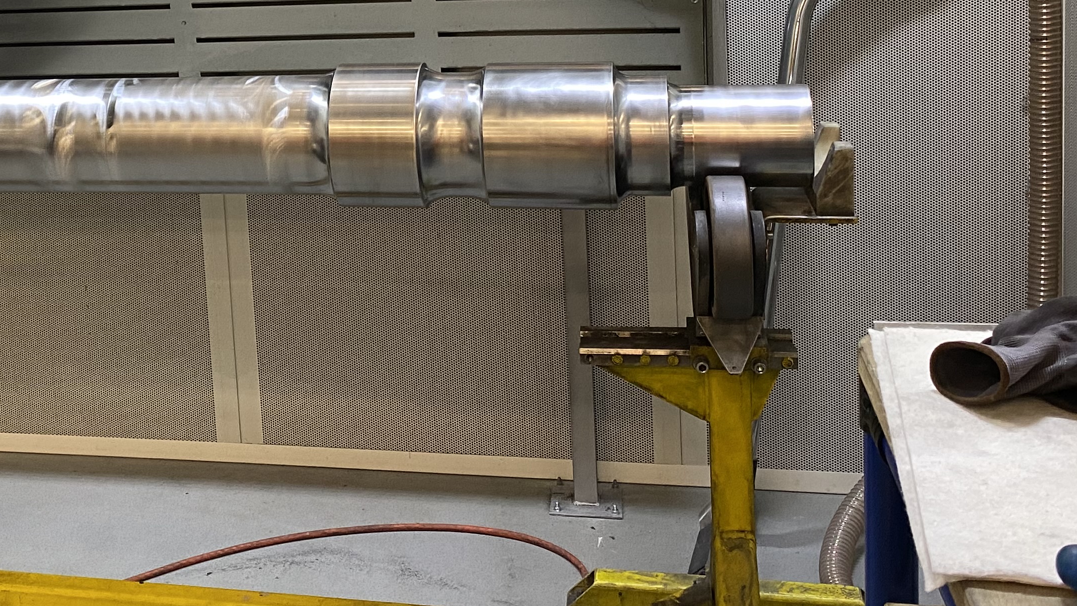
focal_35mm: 53
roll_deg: +4.3
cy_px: 3
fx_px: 1514
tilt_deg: -7.4
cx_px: 189
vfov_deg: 21.8
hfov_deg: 37.5
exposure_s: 1/50
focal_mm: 4.25
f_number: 1.8
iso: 100
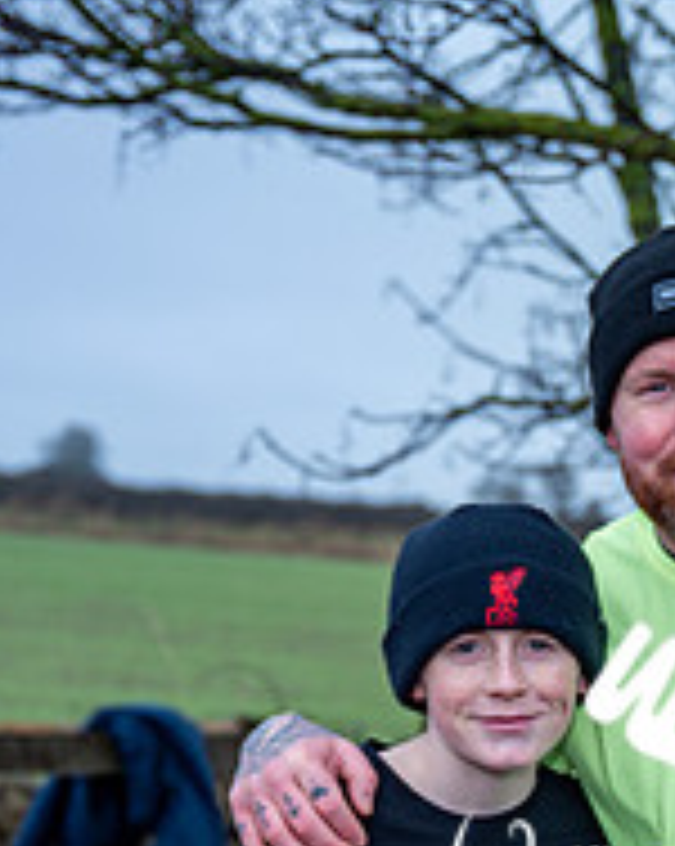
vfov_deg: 17.2
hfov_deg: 13.7
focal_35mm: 110
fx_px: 2751
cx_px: 742
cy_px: 794
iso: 100
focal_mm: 38
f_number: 2.8
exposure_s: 1/320
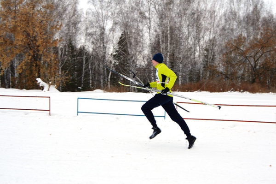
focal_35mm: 45
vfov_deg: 29.8
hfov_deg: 43.6
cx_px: 138
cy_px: 92
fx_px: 345
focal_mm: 30
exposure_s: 1/200
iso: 100
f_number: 7.1
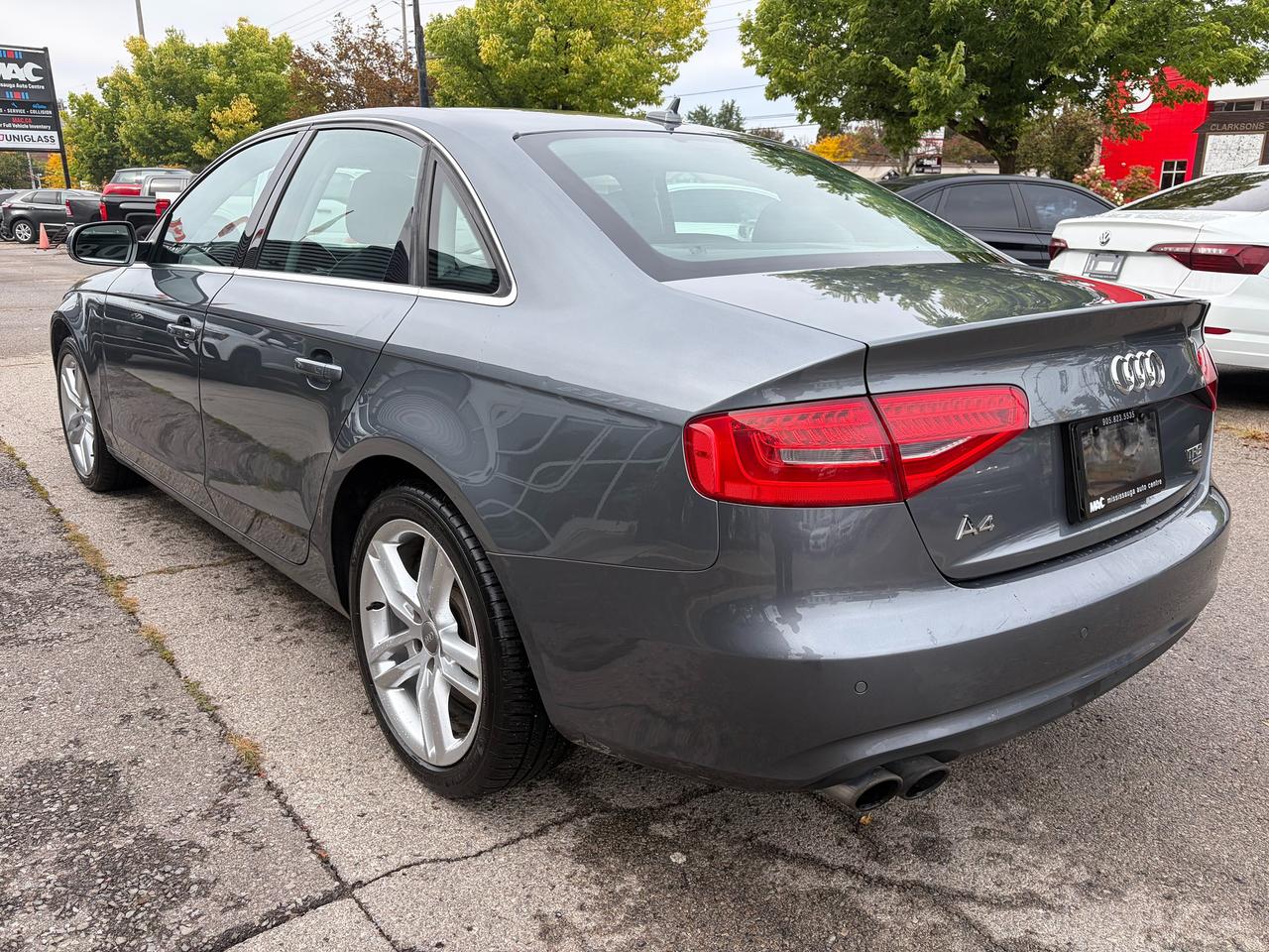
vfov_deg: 53.1
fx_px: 953
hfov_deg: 67.3
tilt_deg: -15.9
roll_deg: +1.0
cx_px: 634
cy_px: 476
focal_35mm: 26
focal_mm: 5.96
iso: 50
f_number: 1.6
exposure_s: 1/1016
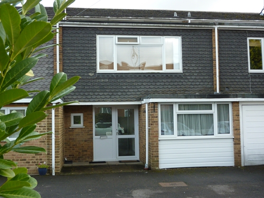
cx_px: 132
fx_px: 343
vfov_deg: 32.2
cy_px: 99
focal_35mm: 45
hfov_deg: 42.1
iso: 160
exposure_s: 1/30
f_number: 3.7
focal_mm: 7.3
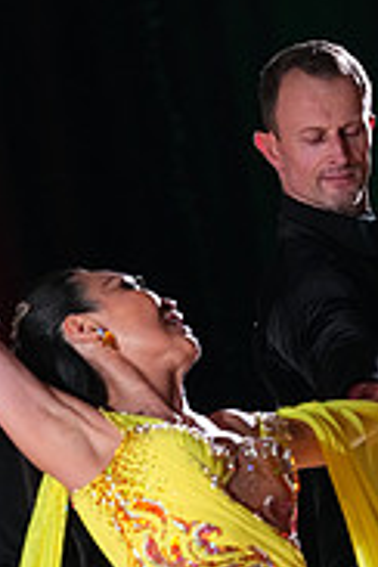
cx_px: 293
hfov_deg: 2.8
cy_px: 750
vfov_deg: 4.2
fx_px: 7701
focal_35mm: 489
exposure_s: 1/400
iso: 6400
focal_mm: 154
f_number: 4.5
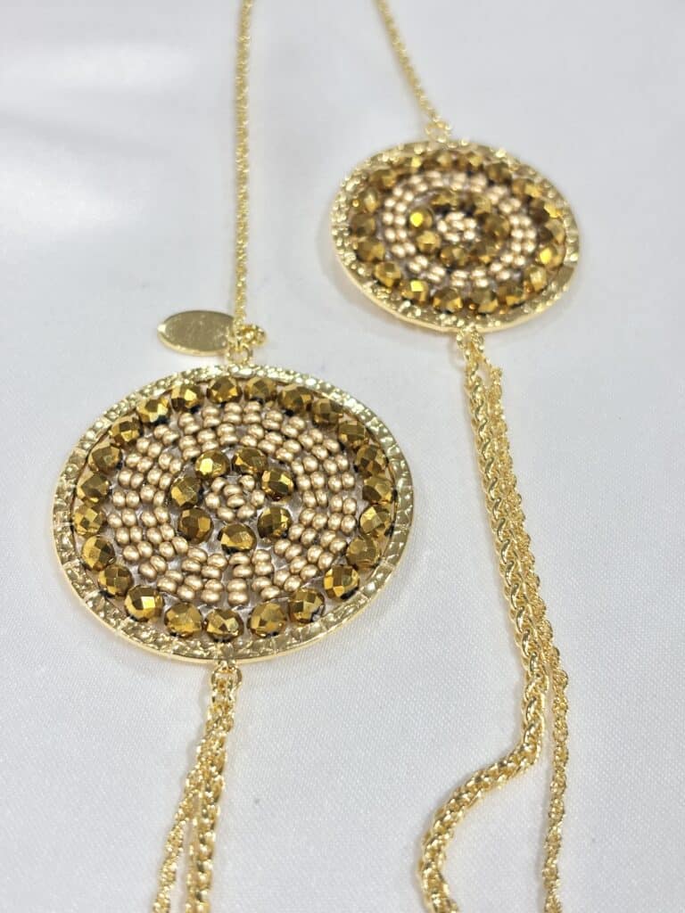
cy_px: 456
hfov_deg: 28.0
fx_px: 1372
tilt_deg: -40.6
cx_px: 342
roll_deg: +9.7
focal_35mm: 52
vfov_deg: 36.8
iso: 32
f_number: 1.6
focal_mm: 5.96
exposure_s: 1/168
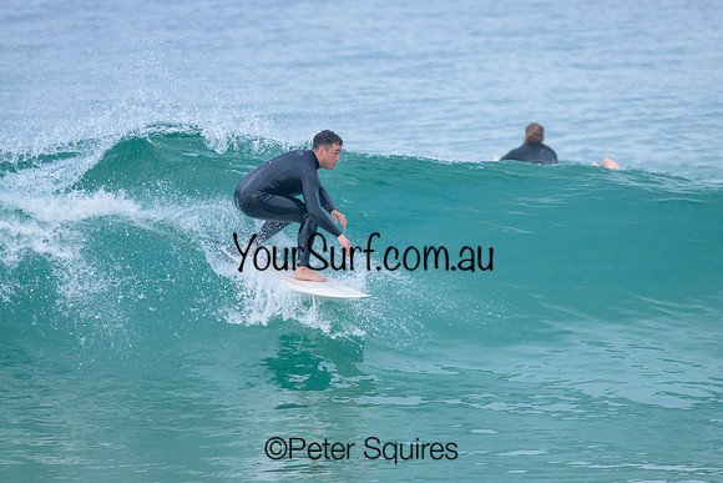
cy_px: 242
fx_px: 16070
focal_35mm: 800
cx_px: 362
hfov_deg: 2.6
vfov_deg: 1.7
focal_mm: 800
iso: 3600
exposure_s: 1/1250
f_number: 6.3
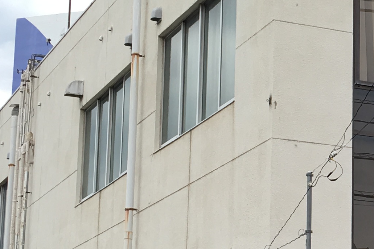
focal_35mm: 118
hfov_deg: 16.6
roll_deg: -0.1
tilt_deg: +11.6
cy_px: 206
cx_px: 454
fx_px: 1226
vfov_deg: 11.6
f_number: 2.2
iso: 25
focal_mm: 4.15
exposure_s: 1/578
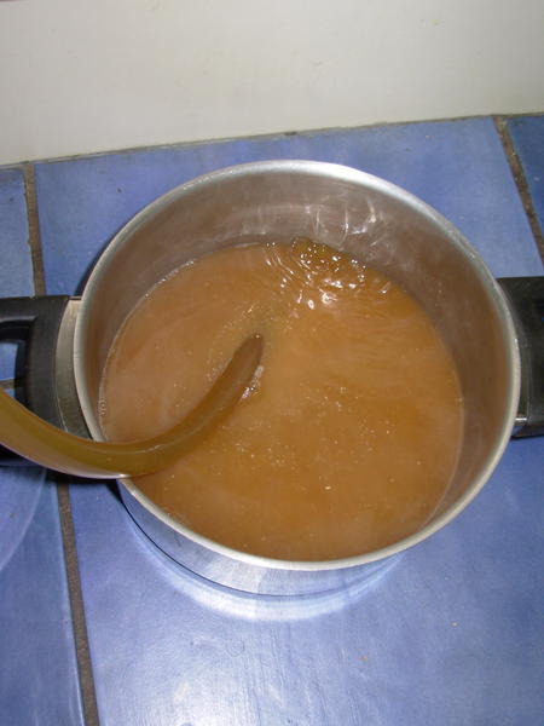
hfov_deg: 32.2
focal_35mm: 45
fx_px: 943
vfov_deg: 42.1
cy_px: 363
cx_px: 272
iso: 50
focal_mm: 7.5
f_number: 3.1
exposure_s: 1/32
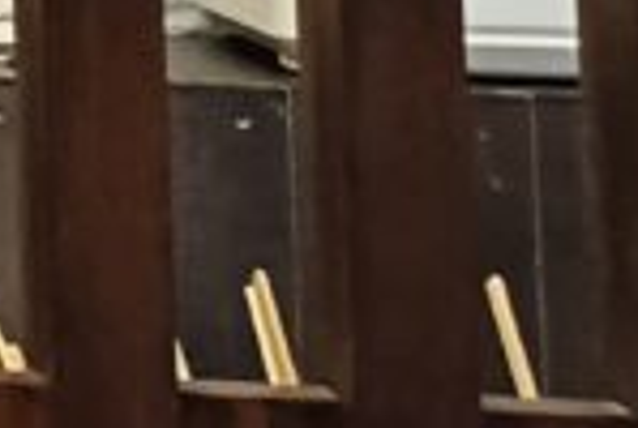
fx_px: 4049
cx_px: -1233
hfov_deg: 7.9
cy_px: -1104
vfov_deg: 5.5
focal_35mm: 228
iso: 1250
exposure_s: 1/50
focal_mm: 4.7
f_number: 1.7
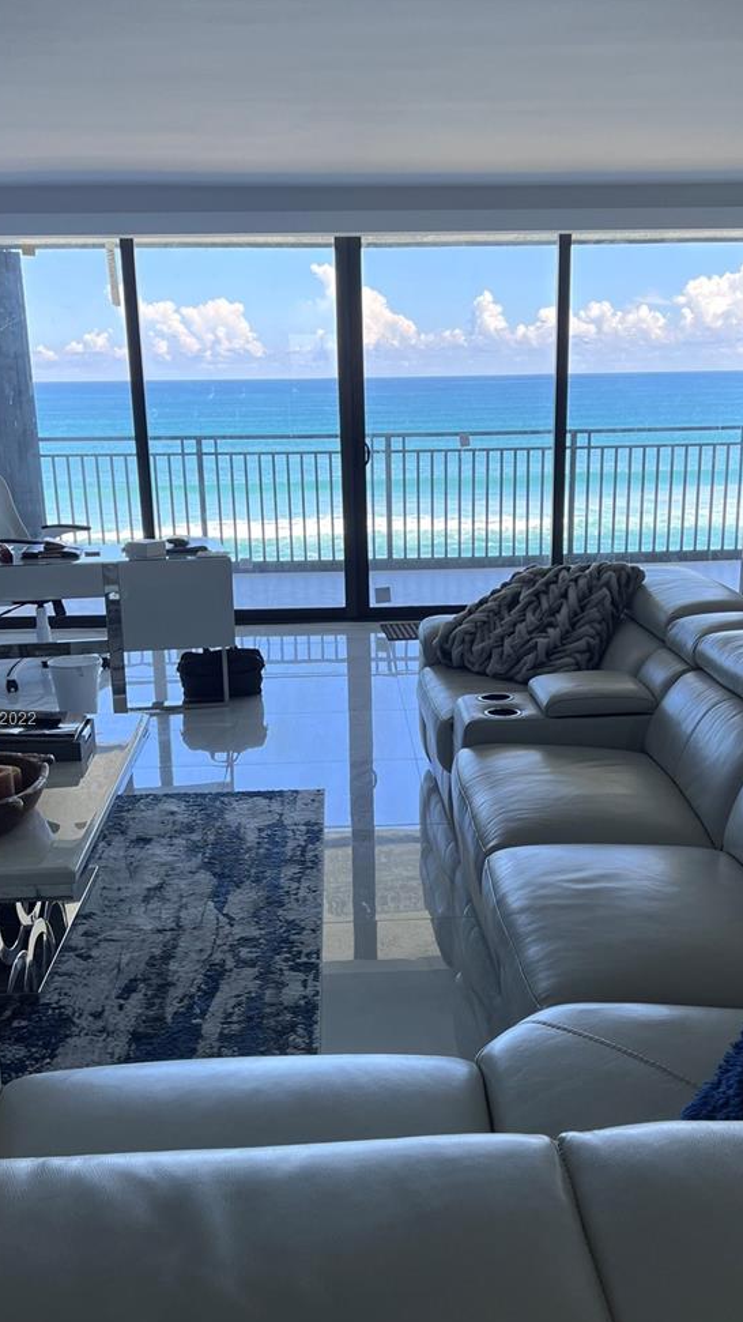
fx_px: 1226
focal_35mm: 35
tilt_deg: -16.4
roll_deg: +0.9
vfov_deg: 56.5
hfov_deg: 33.7
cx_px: 400
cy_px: 720
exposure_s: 1/296
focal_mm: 5.7
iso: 50
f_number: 1.5
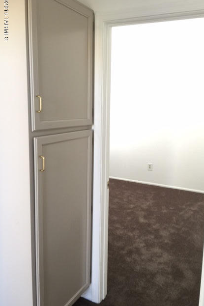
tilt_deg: -9.1
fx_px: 264
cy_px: 152
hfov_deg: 42.2
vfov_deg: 60.3
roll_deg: -2.3
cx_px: 115
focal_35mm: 31
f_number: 2.2
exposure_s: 1/15
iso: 64
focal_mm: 4.15
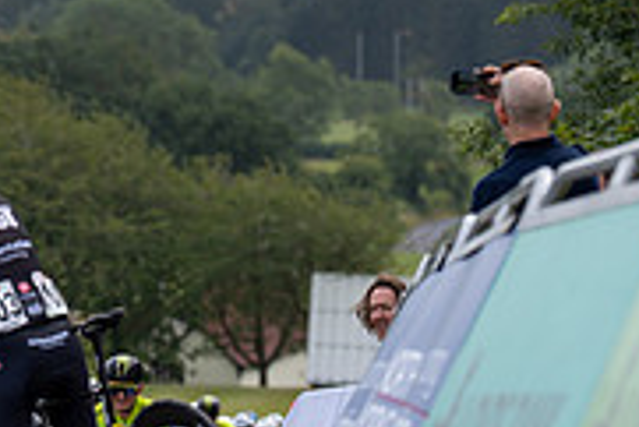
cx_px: -95
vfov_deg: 3.3
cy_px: 210
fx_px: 7407
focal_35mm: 417
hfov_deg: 4.9
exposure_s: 1/800
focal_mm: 130
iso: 100
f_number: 3.5
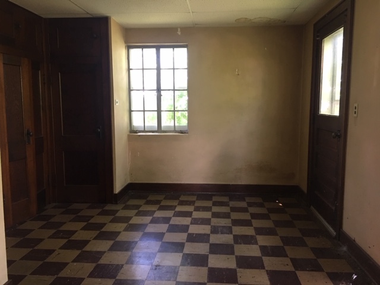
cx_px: 190
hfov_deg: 61.7
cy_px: 142
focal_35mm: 29
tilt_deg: -5.1
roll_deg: -0.4
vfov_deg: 48.2
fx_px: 318
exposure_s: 1/15
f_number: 2.2
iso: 64
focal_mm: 4.15
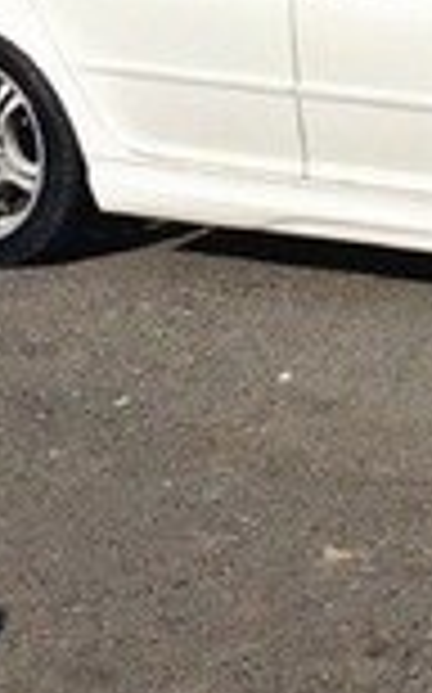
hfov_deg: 9.6
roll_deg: +1.3
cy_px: -65
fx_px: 2491
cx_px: 670
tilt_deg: -8.6
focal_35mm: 132
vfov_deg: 15.4
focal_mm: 4.15
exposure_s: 1/3731
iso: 32
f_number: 2.2
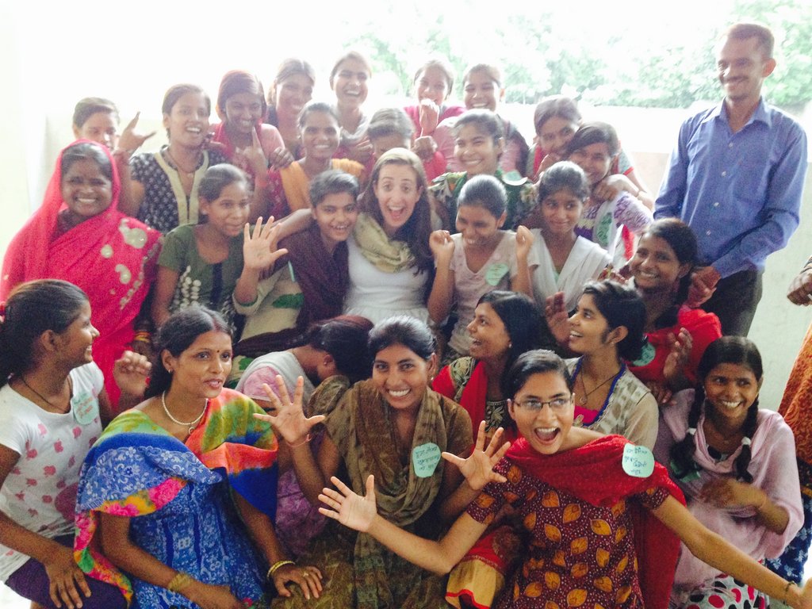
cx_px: 406
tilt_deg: -15.9
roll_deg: -2.0
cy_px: 304
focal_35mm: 33
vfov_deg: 42.9
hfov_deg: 55.4
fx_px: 774
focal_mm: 4.12
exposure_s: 1/20
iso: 250
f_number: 2.4
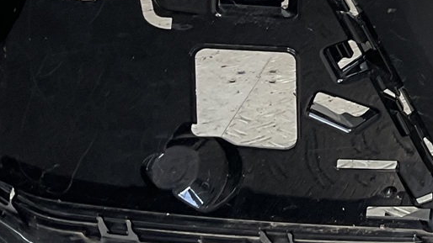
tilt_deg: -8.7
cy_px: -177
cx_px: 592
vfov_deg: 9.4
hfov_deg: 16.2
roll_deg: -1.5
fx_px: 1424
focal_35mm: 124
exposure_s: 1/159
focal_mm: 3
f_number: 1.8
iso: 16
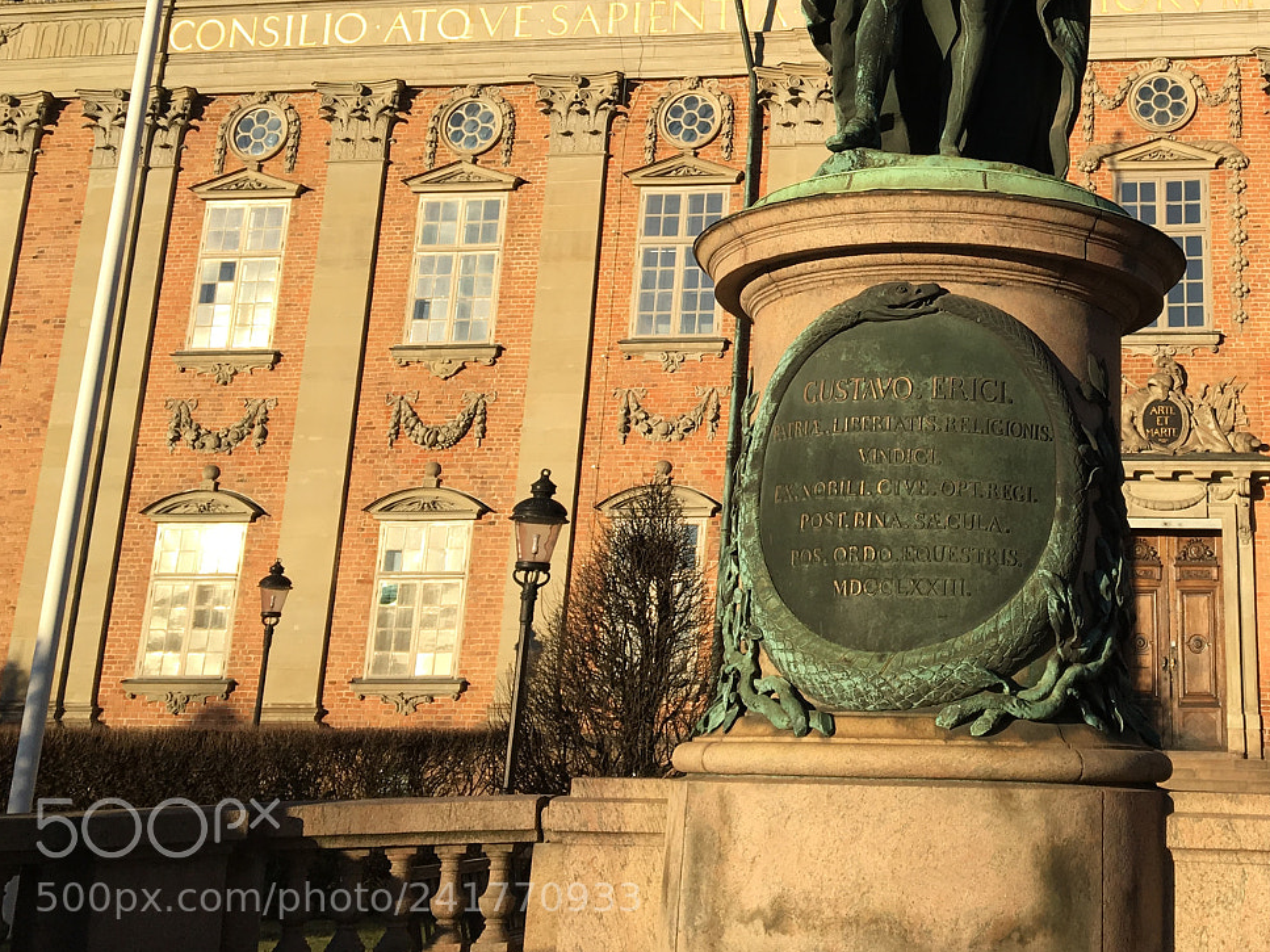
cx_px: 1005
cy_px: 213
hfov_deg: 38.3
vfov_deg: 29.7
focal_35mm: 48
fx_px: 1761
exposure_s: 1/1131
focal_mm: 4.15
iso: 25
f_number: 2.2
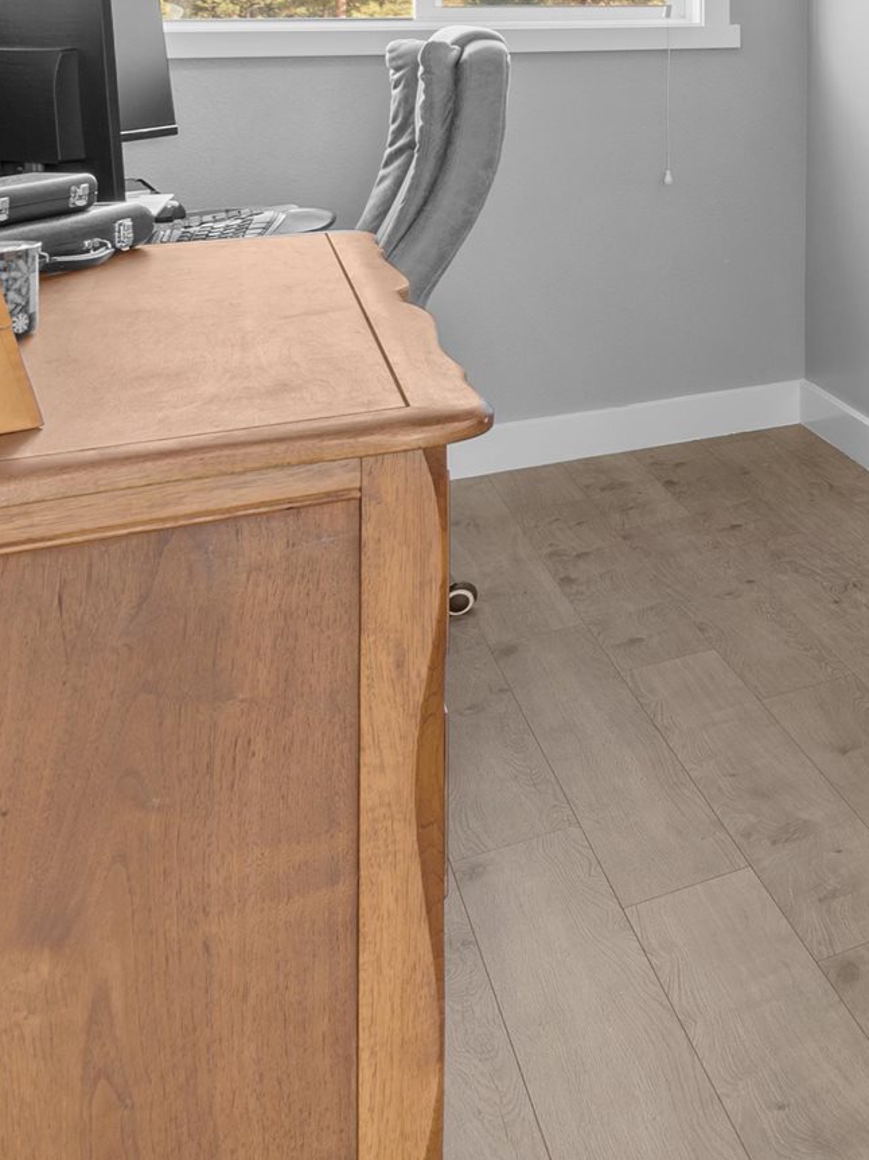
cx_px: 1605
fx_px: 1607
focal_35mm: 48
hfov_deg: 20.4
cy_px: 13
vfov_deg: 36.0
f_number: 8
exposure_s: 1
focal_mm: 14
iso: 100
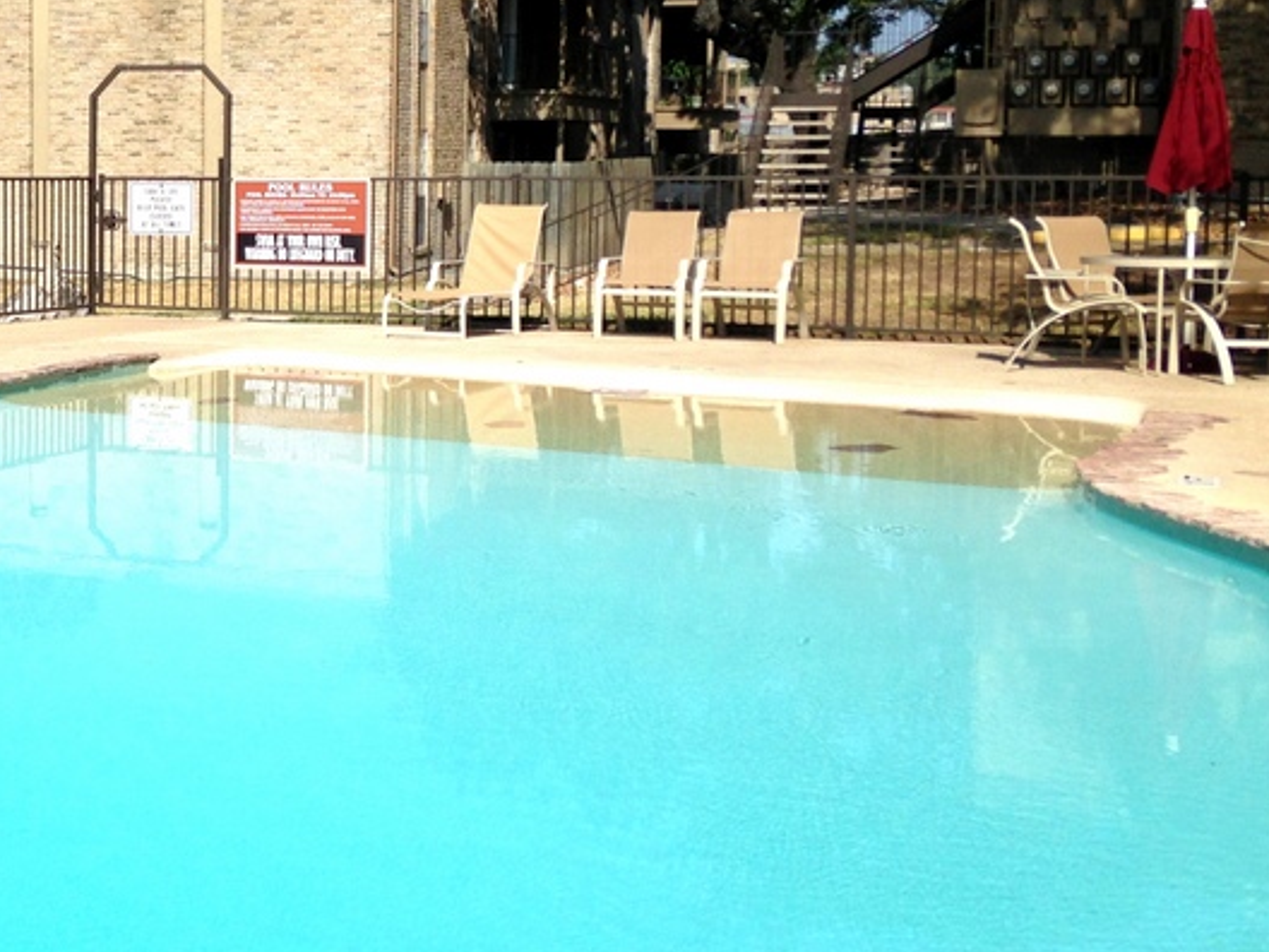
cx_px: 91
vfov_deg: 22.8
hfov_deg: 28.9
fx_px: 2346
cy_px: 298
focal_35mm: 64
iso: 50
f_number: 2.4
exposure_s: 1/2463
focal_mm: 4.13
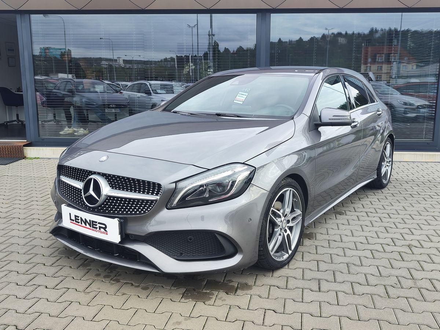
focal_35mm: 23
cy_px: 165
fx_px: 292
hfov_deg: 73.9
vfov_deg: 58.9
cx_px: 220
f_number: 1.69
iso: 50
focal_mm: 7.01
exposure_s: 1/193
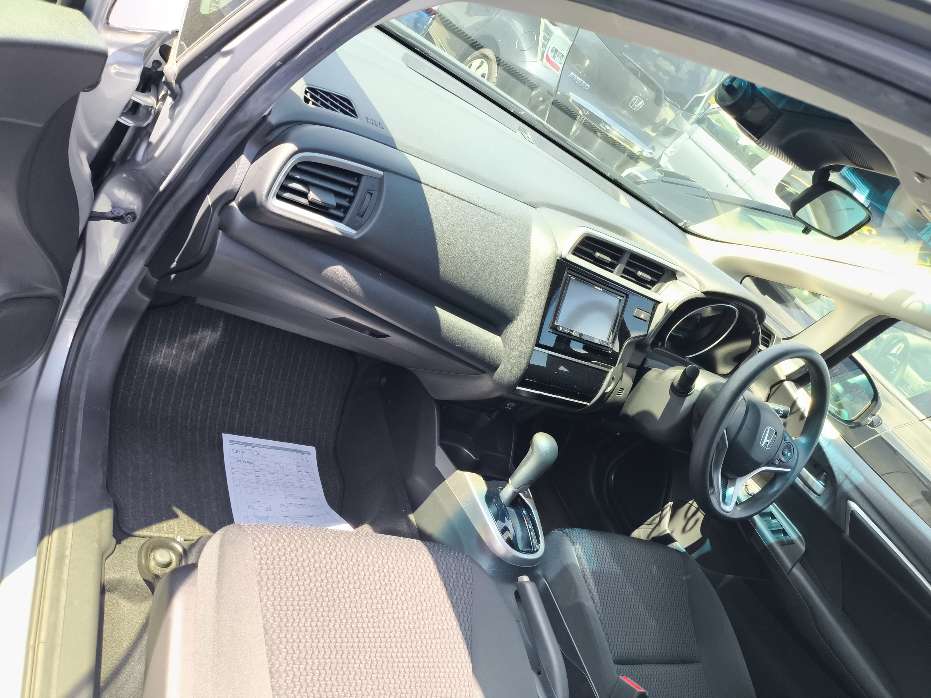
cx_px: 466
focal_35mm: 25
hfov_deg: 69.4
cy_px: 349
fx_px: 672
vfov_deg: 54.9
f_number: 1.7
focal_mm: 4.71
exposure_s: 1/120
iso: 54
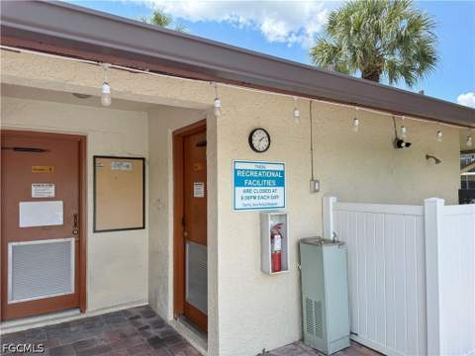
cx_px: 238
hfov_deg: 71.6
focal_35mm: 24
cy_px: 178
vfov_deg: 56.8
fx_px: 329
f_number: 1.78
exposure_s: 1/1812
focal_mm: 6.76
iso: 100
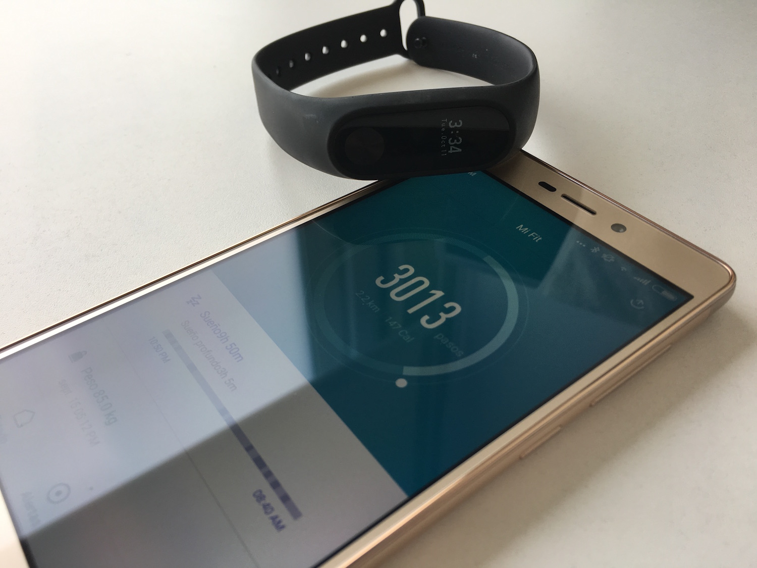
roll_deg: +2.1
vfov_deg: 48.2
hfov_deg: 61.7
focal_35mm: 29
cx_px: 378
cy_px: 284
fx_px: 634
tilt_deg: -41.5
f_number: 2.2
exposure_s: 1/100
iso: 25
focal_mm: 4.15
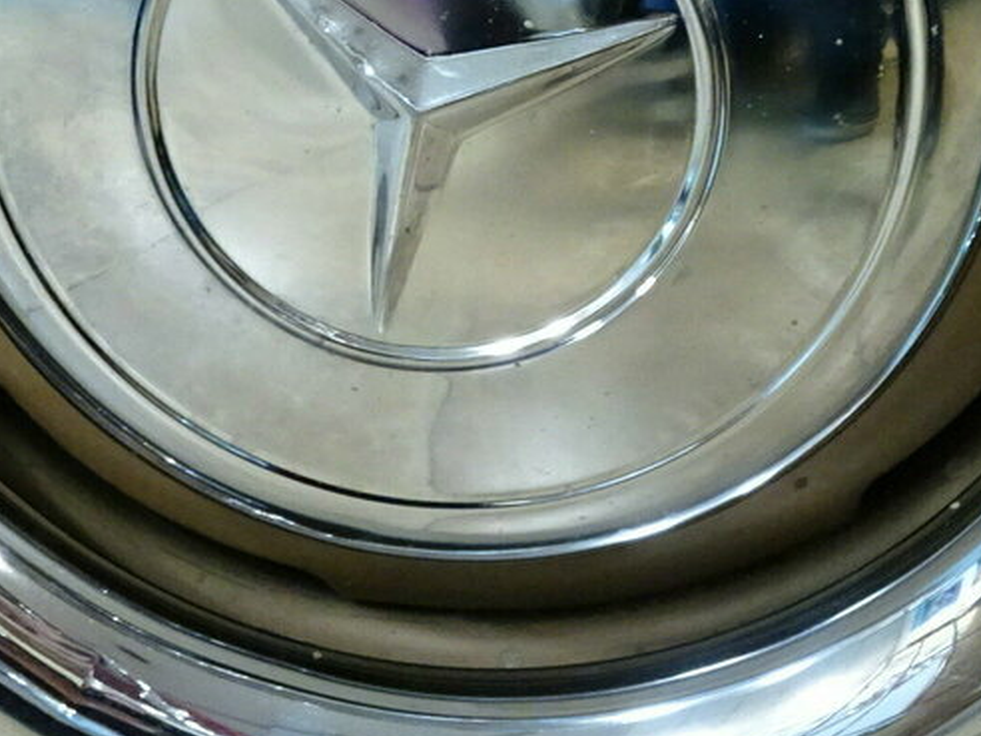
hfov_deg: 23.6
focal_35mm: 83
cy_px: 2
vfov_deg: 17.4
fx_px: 2352
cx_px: 447
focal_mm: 5.79
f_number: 4
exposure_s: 1/15
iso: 800
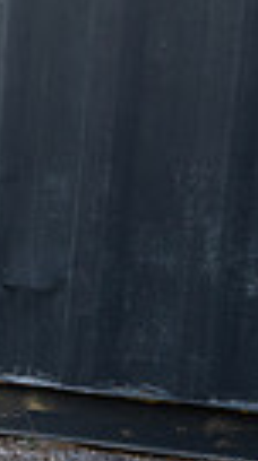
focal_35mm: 121
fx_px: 1479
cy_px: 107
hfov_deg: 7.9
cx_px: -642
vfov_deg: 17.6
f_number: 5.6
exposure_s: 1/200
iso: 320
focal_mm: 27
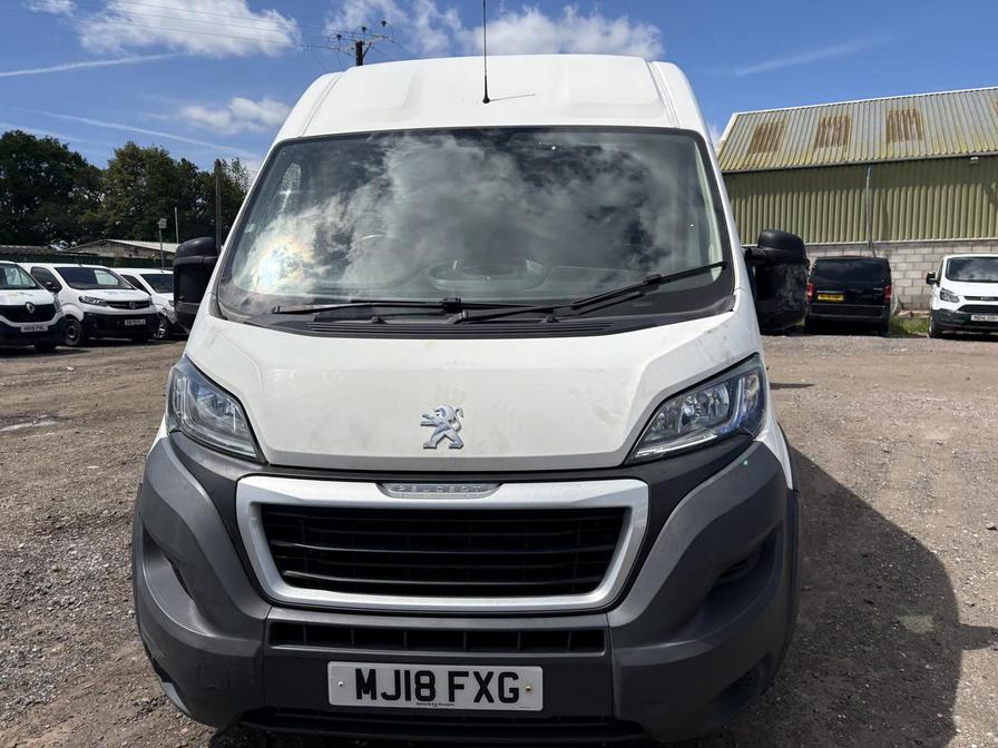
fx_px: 750
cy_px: 374
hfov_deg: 67.3
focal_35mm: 26
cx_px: 499
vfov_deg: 53.1
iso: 50
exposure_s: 1/6993
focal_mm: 5.96
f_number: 1.6
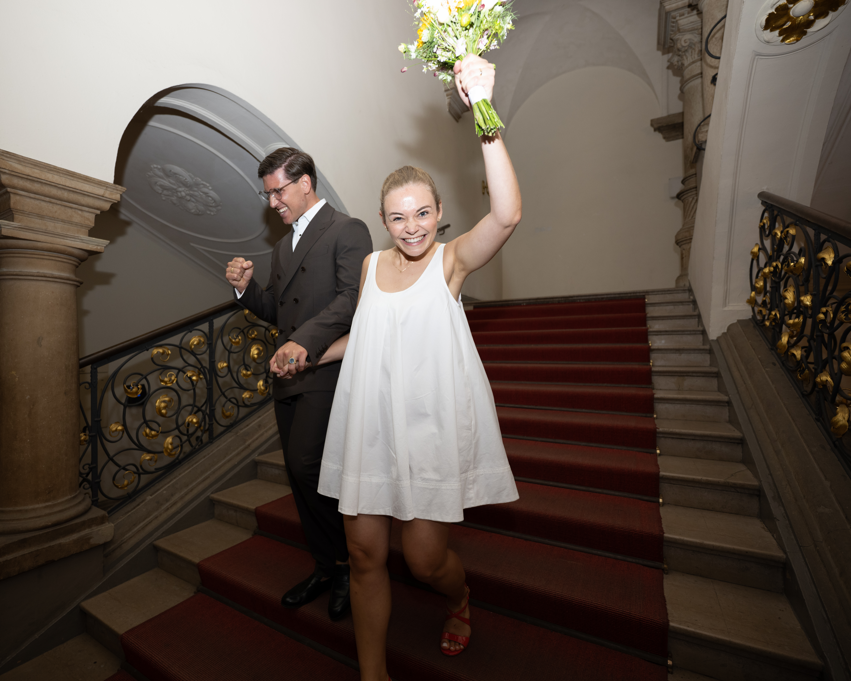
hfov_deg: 90.8
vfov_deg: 78.4
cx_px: 380
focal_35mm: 17
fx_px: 417
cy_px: 339
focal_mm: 14.5
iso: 500
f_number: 3.2
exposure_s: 1/200
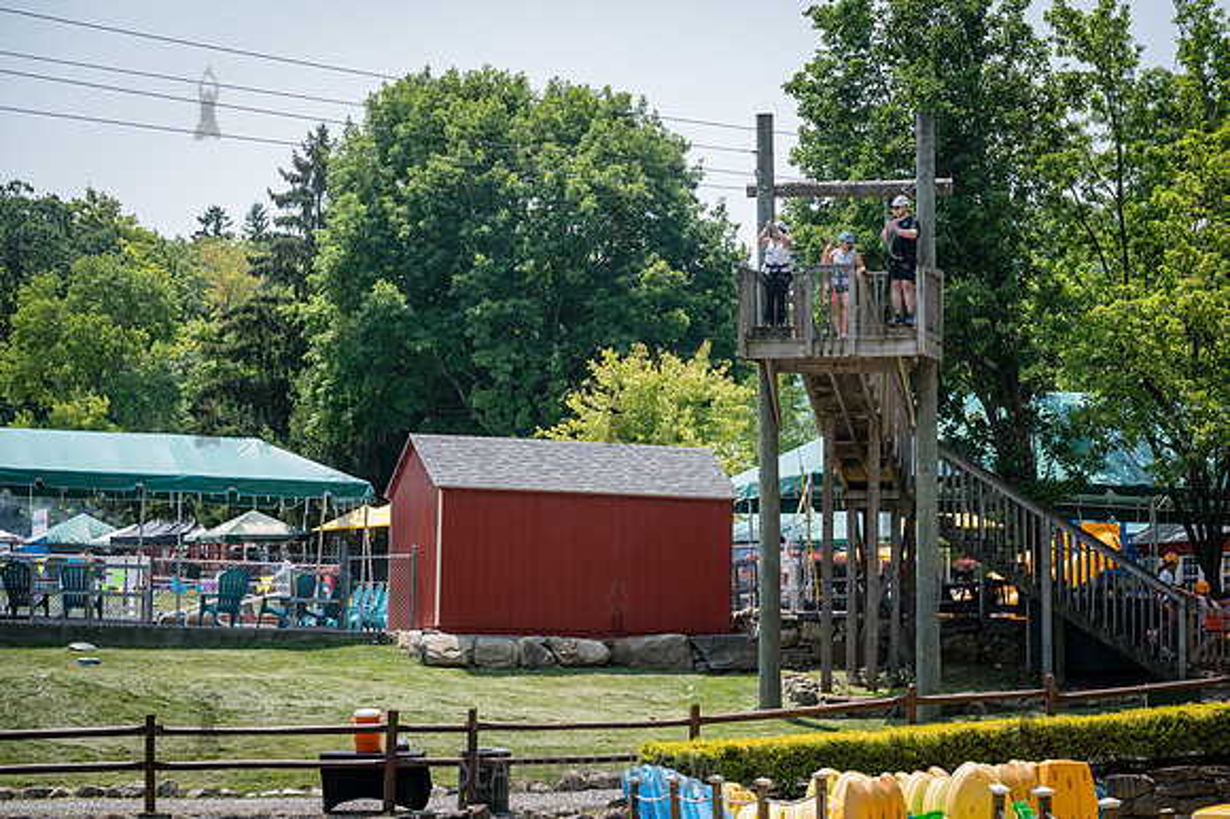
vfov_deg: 14.7
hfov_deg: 21.9
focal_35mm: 93
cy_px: 410
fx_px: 3176
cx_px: 615
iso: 100
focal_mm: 93
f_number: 4.5
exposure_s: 1/400
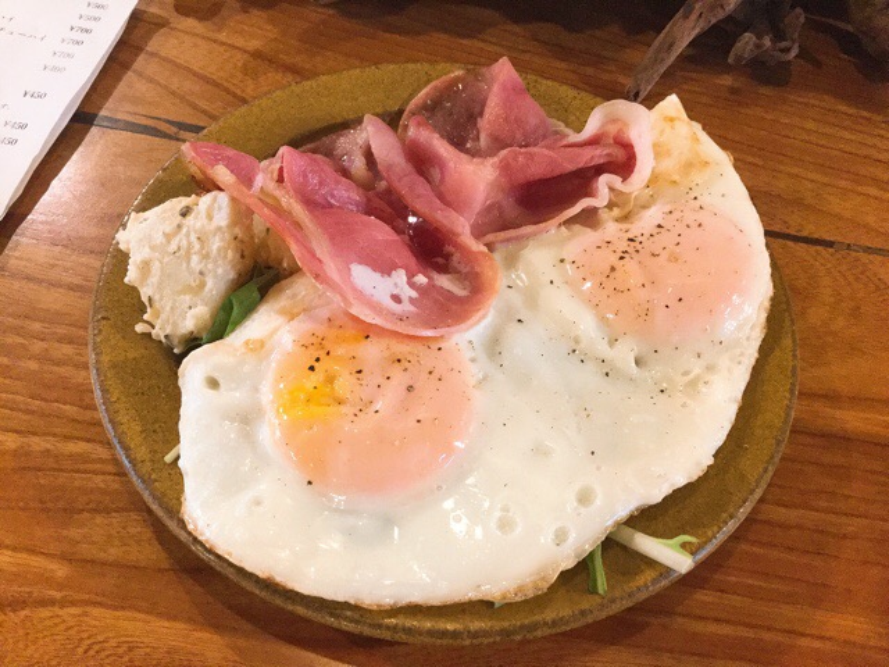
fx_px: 796
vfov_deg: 45.4
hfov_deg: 58.4
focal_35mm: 31
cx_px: 444
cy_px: 334
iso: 250
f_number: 2.4
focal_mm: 3.3
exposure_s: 1/30
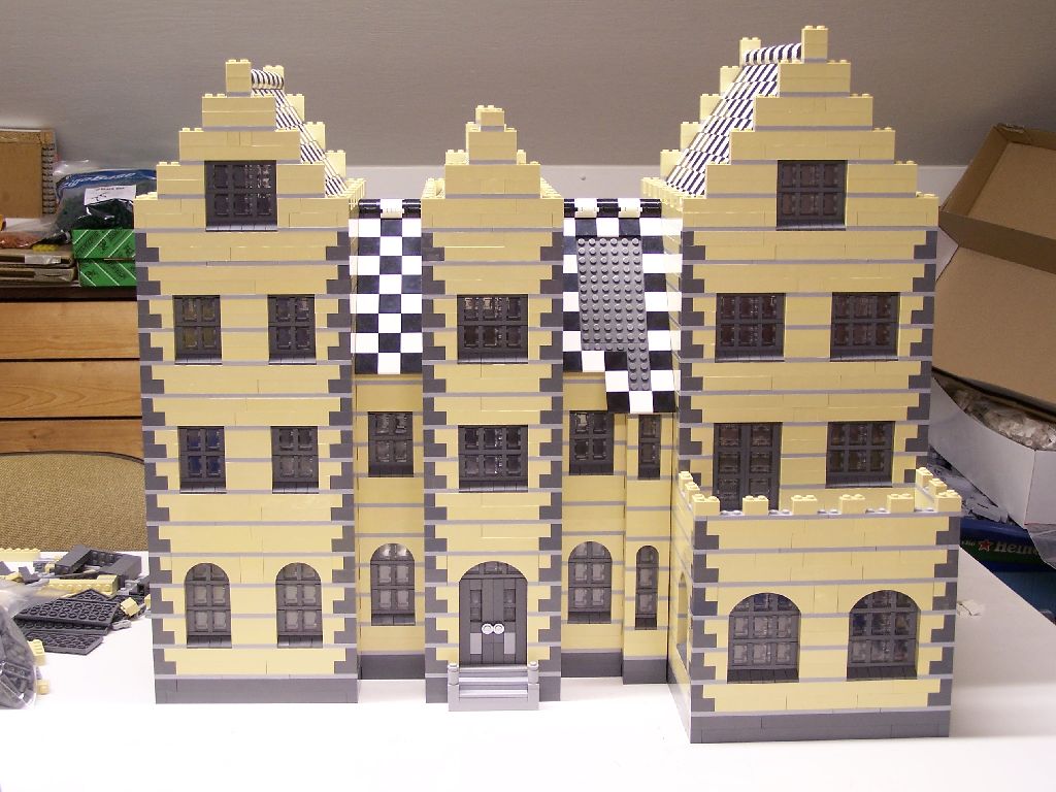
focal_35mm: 51
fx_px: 1556
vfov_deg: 28.6
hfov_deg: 37.5
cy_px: 396
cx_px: 528
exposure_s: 1/6
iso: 80
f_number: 3
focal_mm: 8.5
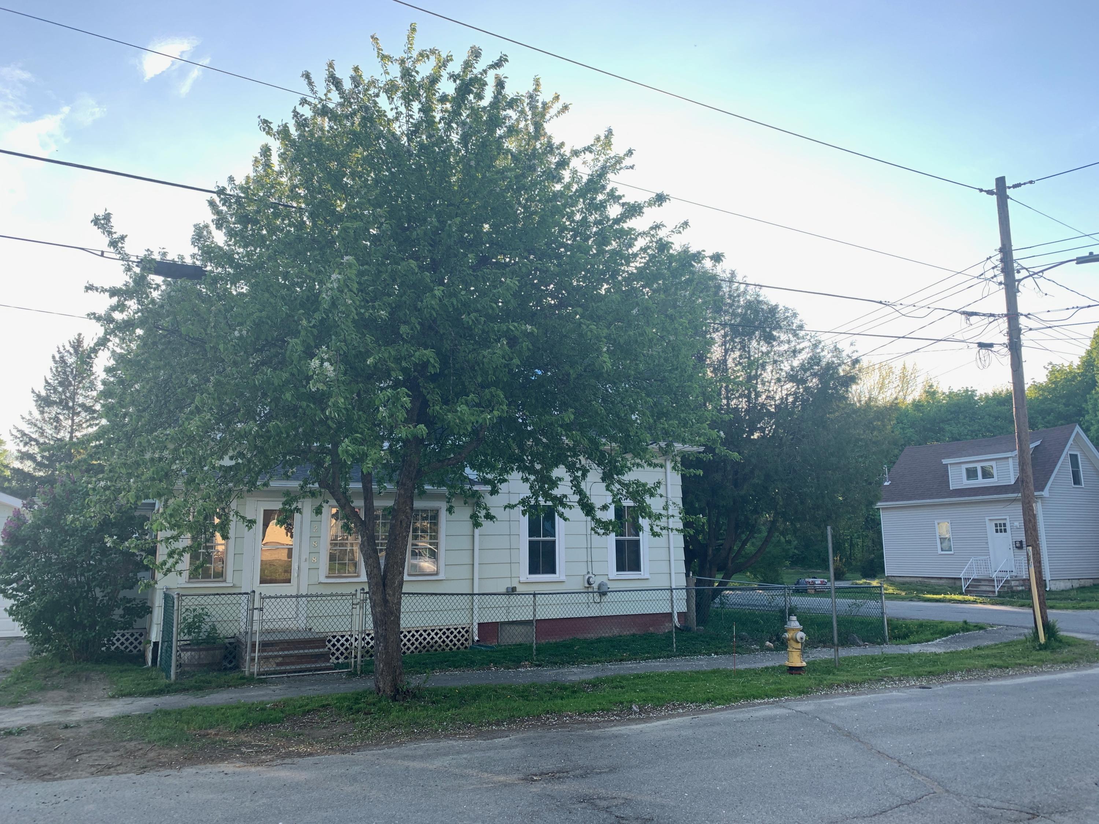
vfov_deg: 53.1
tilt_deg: +10.9
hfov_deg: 67.3
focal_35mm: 26
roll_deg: +0.3
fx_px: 825
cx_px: 550
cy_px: 412
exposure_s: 1/144
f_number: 1.8
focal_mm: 4.25
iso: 25
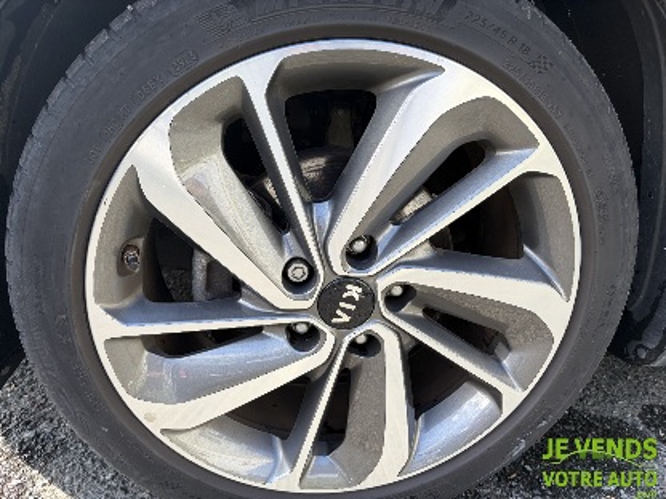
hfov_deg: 67.3
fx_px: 500
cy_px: 250
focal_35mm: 26
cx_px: 333
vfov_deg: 53.1
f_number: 1.6
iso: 50
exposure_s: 1/422
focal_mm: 5.96
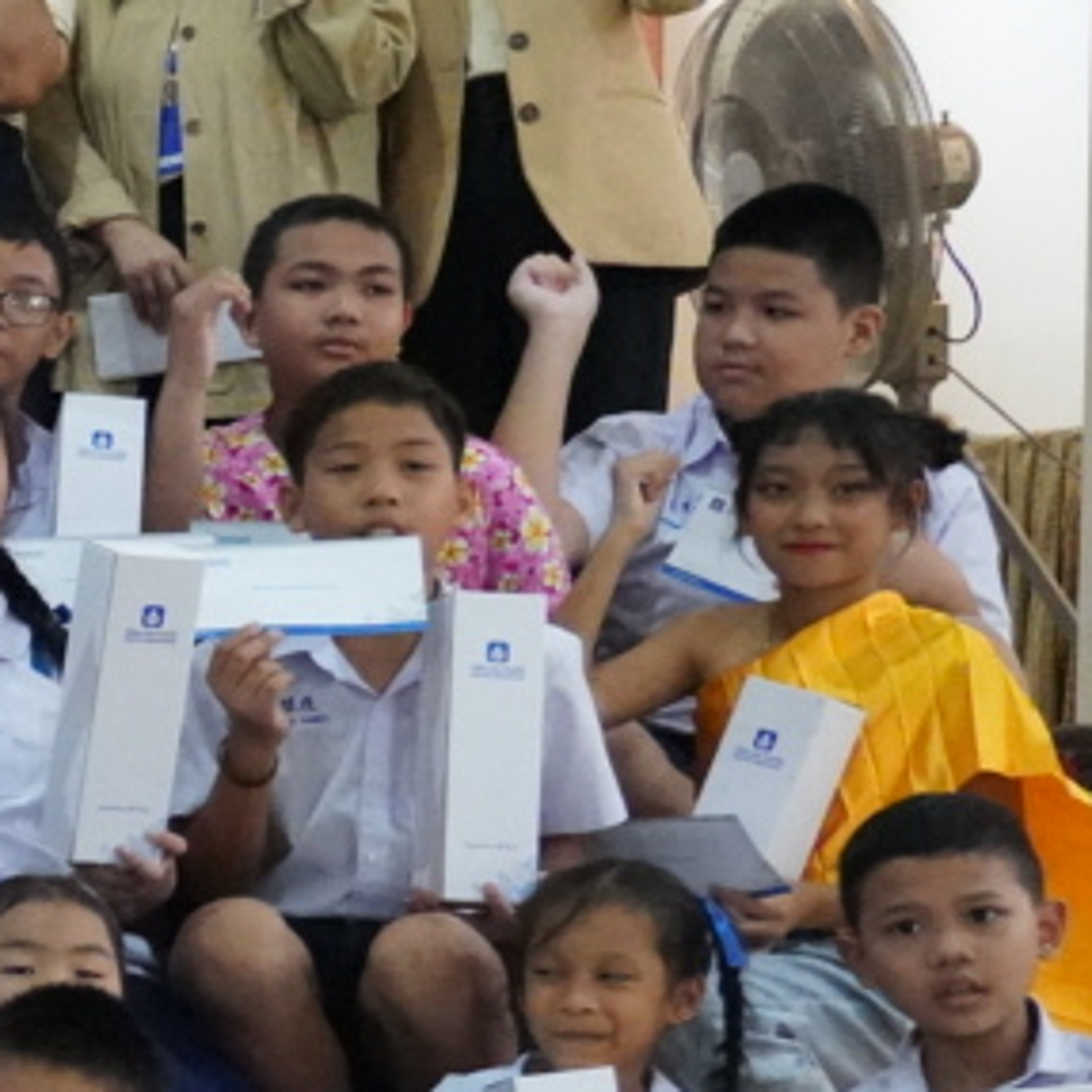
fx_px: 4104
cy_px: 921
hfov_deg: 11.9
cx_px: -1606
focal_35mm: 115
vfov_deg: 15.0
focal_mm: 24
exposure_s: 1/200
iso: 16000
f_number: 4
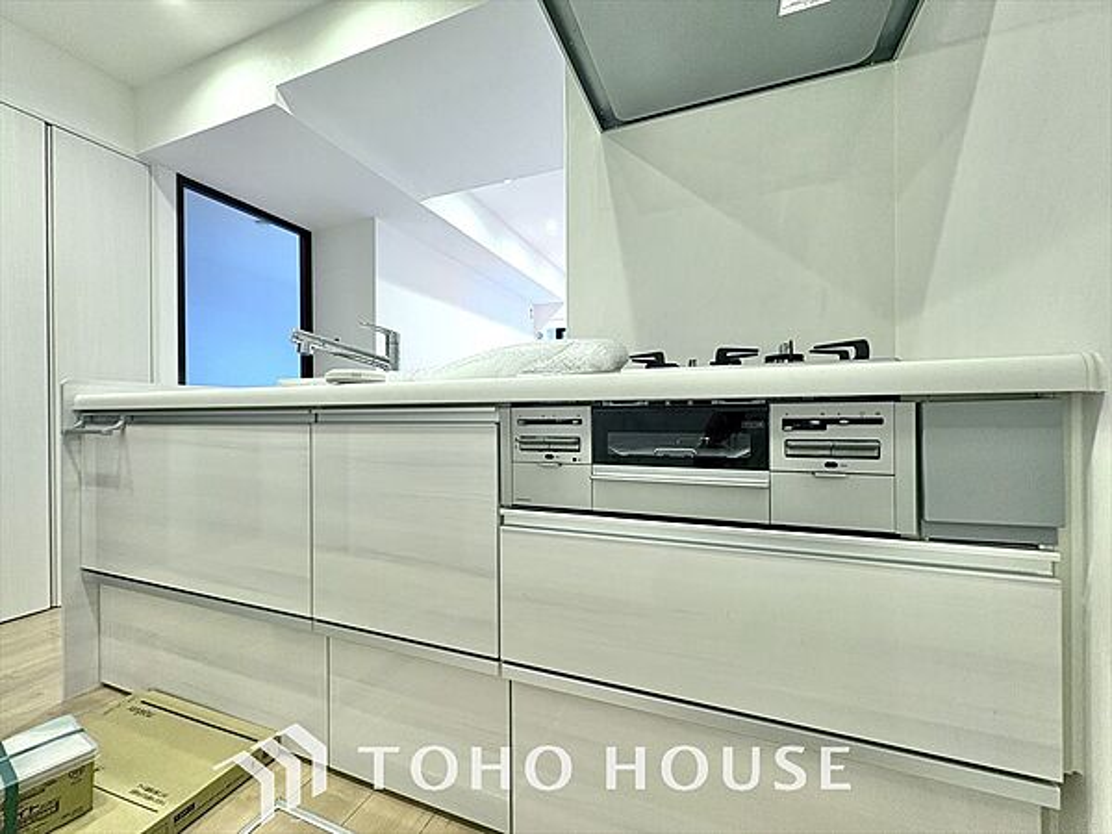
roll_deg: +1.1
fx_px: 450
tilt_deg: +0.5
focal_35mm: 14
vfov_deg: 85.7
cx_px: 556
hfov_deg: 102.1
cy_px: 417
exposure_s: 1/50
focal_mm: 2.22
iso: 125
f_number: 2.2
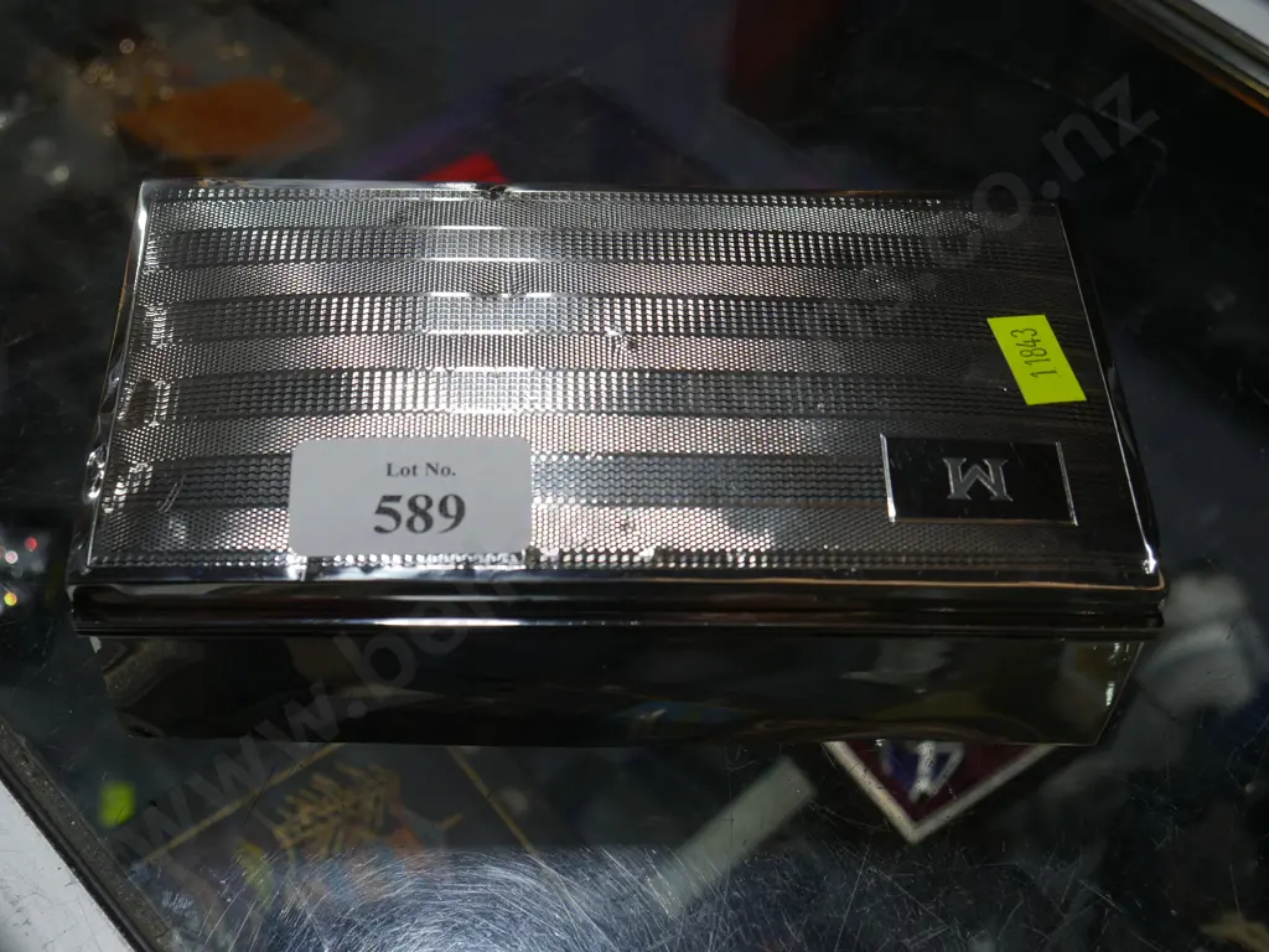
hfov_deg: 38.2
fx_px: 1833
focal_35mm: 50
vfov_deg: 29.1
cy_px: 476
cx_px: 634
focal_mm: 25
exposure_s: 1/100
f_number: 5.6
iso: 200
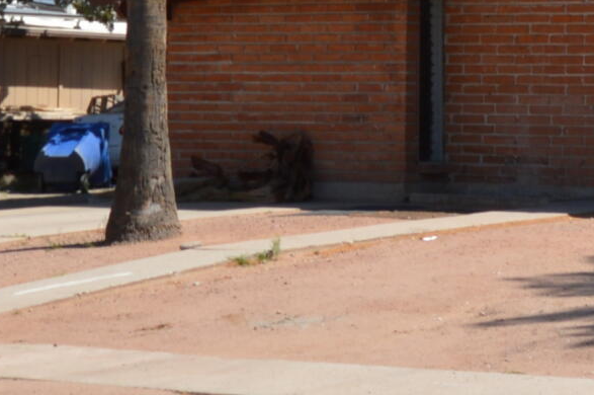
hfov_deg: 13.6
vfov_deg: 9.9
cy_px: 19
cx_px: 1003
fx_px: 2274
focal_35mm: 138
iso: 100
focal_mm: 18
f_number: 9
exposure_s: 1/200
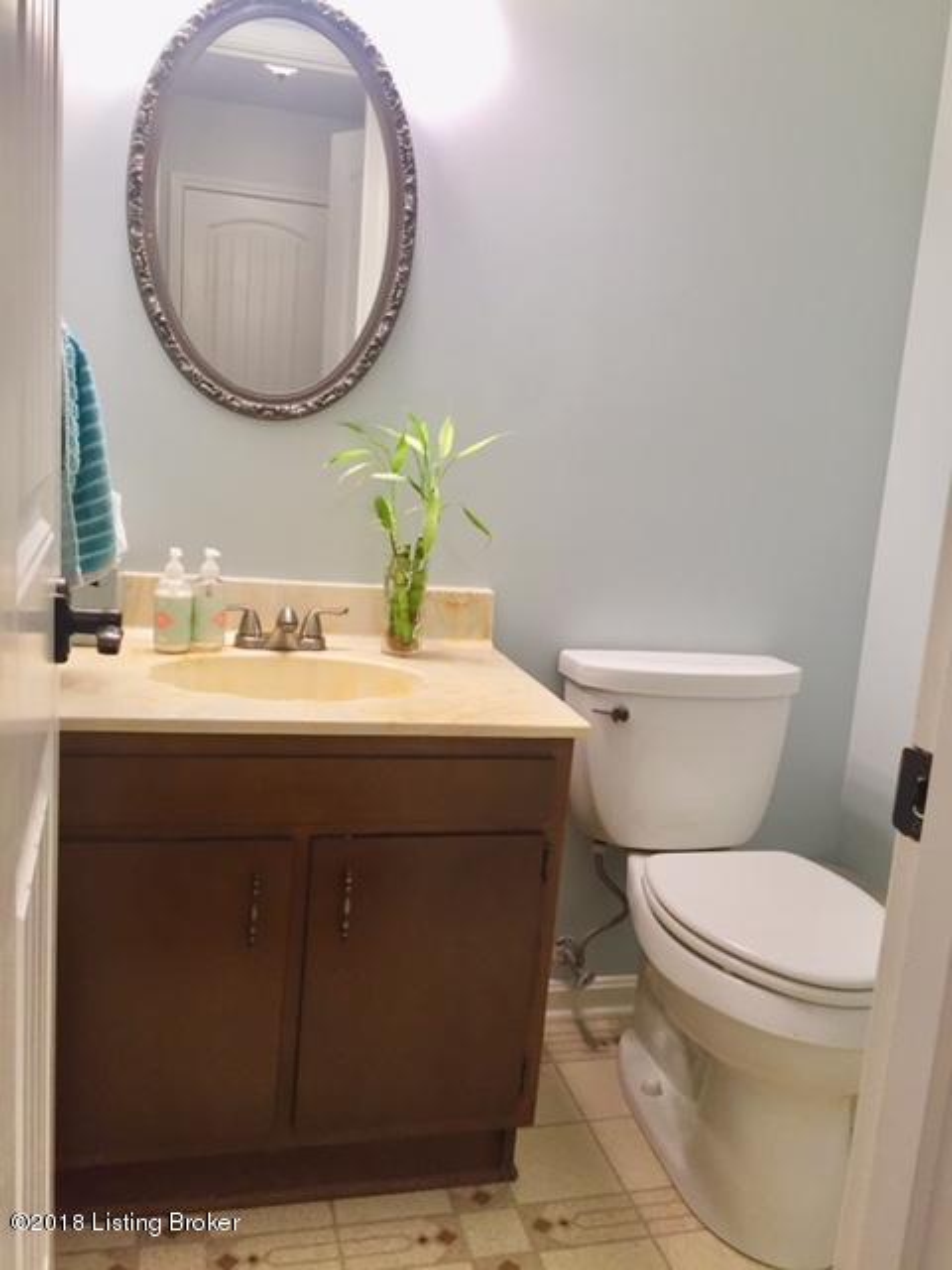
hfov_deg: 48.2
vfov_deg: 61.7
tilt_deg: -11.4
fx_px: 1063
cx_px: 476
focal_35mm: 29
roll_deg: -5.0
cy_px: 635
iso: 50
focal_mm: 4.15
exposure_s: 1/30
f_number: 2.2
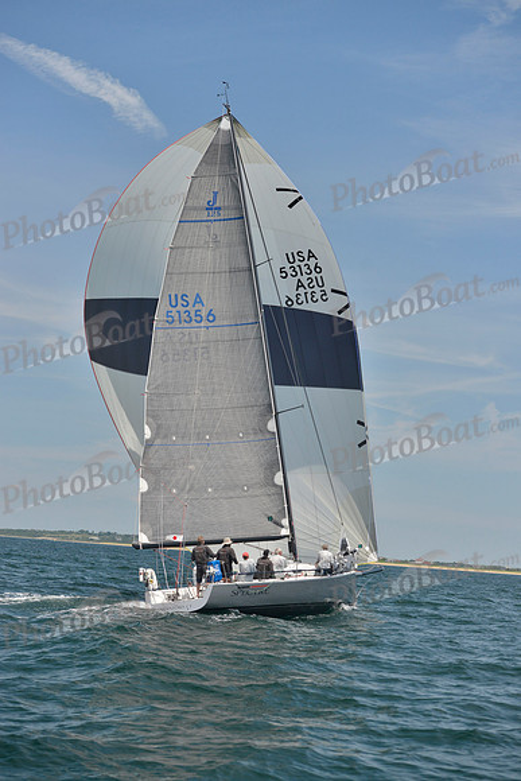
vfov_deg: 28.8
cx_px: 260
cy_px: 390
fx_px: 1519
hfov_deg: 19.5
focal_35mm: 70
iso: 400
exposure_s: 1/1250
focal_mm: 70
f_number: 5
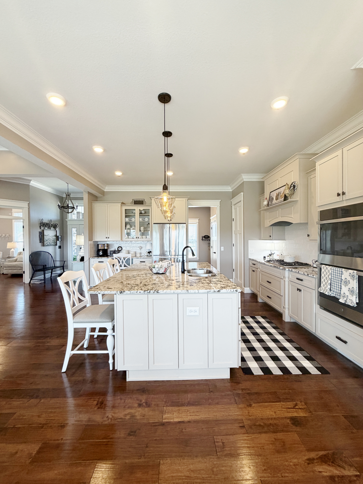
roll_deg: +0.0
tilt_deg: -0.5
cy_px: 242
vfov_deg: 102.1
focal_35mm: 14
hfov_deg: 85.7
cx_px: 182
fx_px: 196
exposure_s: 1/120
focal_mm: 2.22
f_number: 2.2
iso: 200
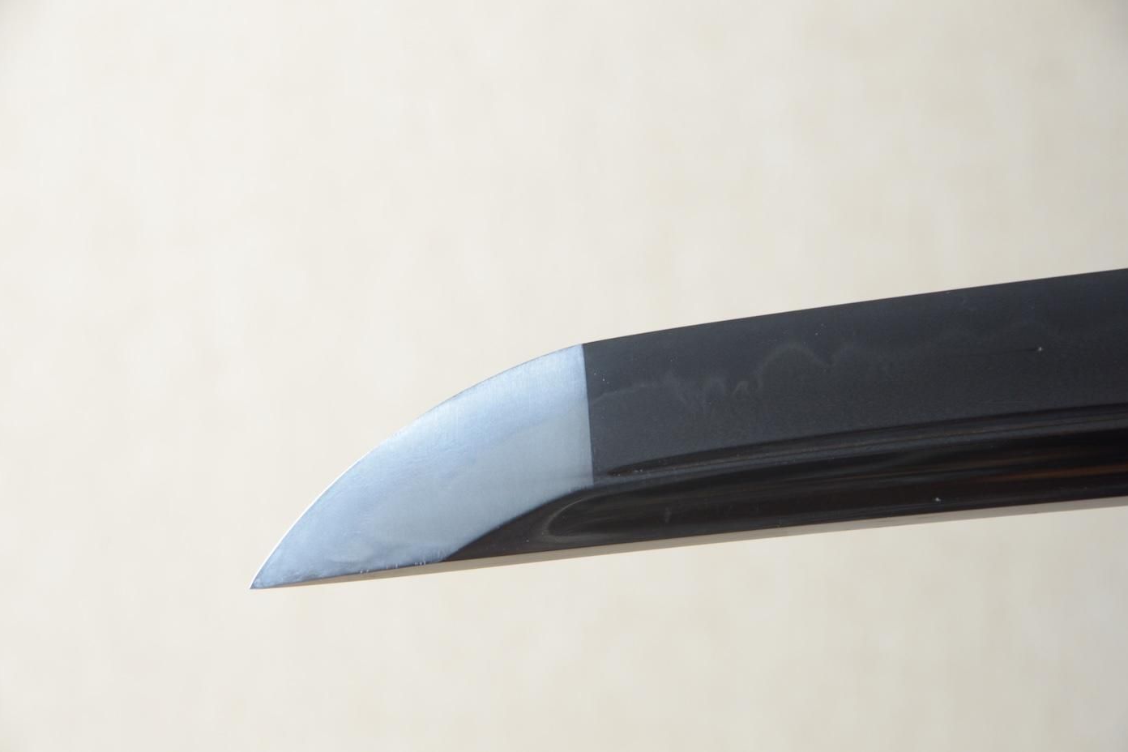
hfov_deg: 10.1
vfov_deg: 6.7
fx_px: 6376
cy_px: 376
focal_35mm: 204
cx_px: 565
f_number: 11
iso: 400
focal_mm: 135
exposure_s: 1/1.6
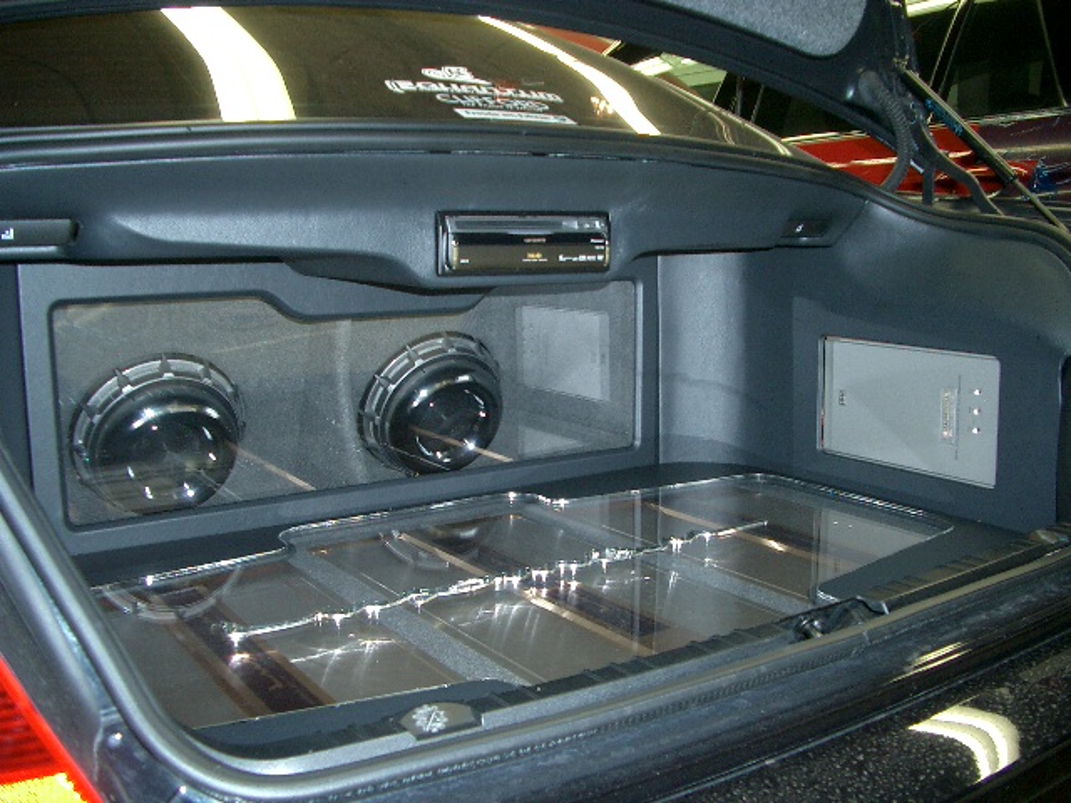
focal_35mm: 35
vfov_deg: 40.7
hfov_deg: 52.6
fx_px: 1083
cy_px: 402
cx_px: 536
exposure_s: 1/40
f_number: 2.6
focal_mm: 5.8
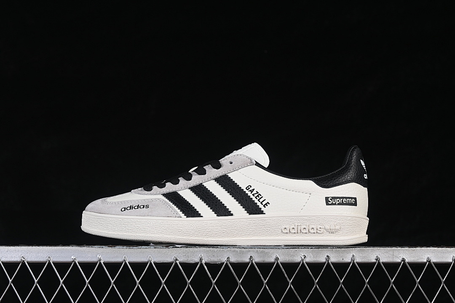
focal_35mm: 75
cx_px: 228
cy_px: 152
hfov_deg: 27.0
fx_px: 948
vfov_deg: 18.2
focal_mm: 50
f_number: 8
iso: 160
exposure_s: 1/80
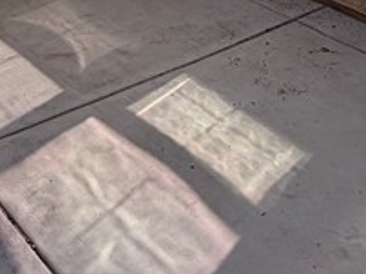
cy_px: -247
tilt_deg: -5.4
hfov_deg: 27.1
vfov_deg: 16.5
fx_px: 750
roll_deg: +0.2
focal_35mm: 71
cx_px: 92
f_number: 2.2
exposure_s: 1/770
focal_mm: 2.22
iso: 32
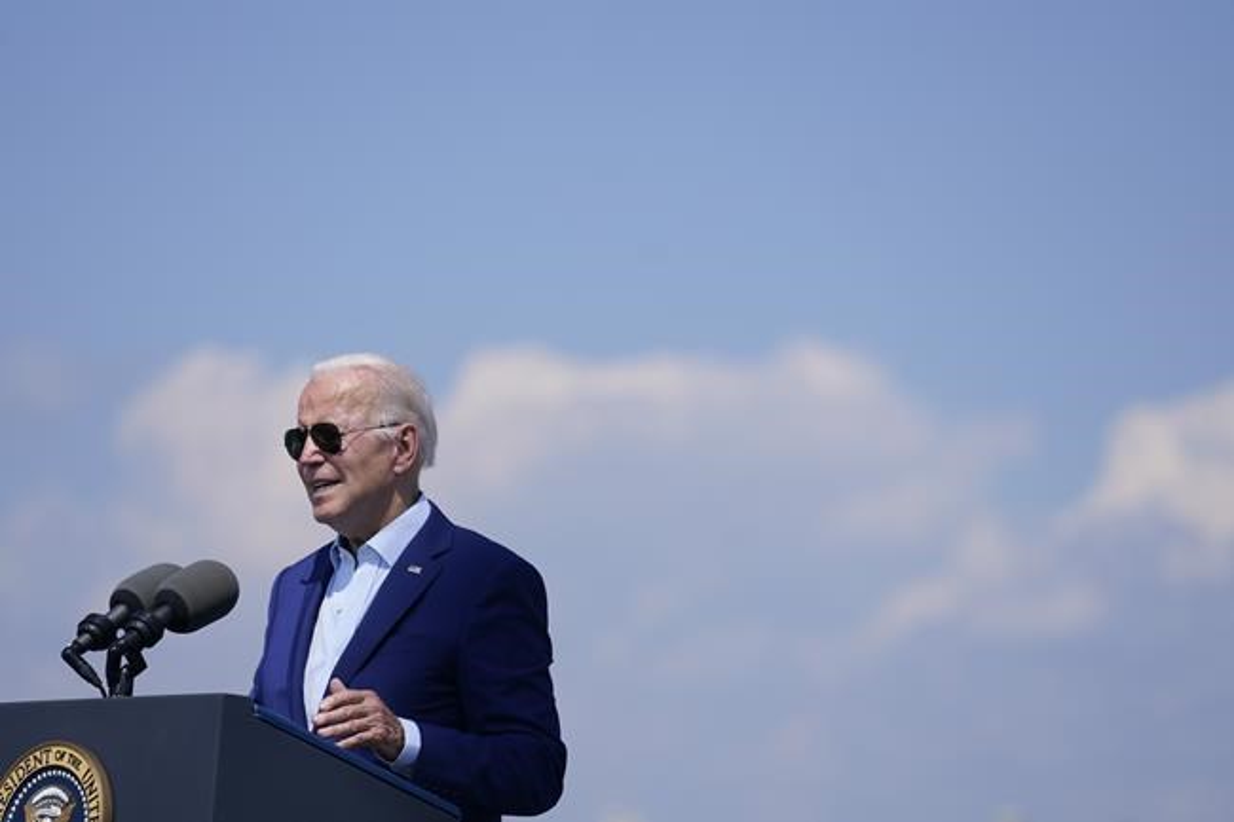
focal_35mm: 200
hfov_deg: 10.3
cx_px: 617
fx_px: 6853
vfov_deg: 6.9
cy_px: 411
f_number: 4
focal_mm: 200
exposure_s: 1/4000
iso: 200
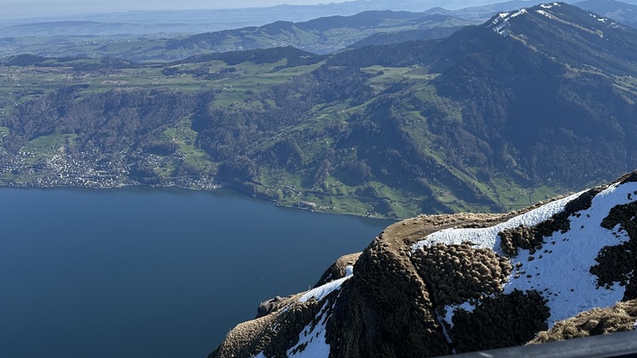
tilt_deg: -14.0
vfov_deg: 31.1
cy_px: 155
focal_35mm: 38
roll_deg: -0.1
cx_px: 331
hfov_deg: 52.8
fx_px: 642
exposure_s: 1/5263
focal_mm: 6.86
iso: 80
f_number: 1.78
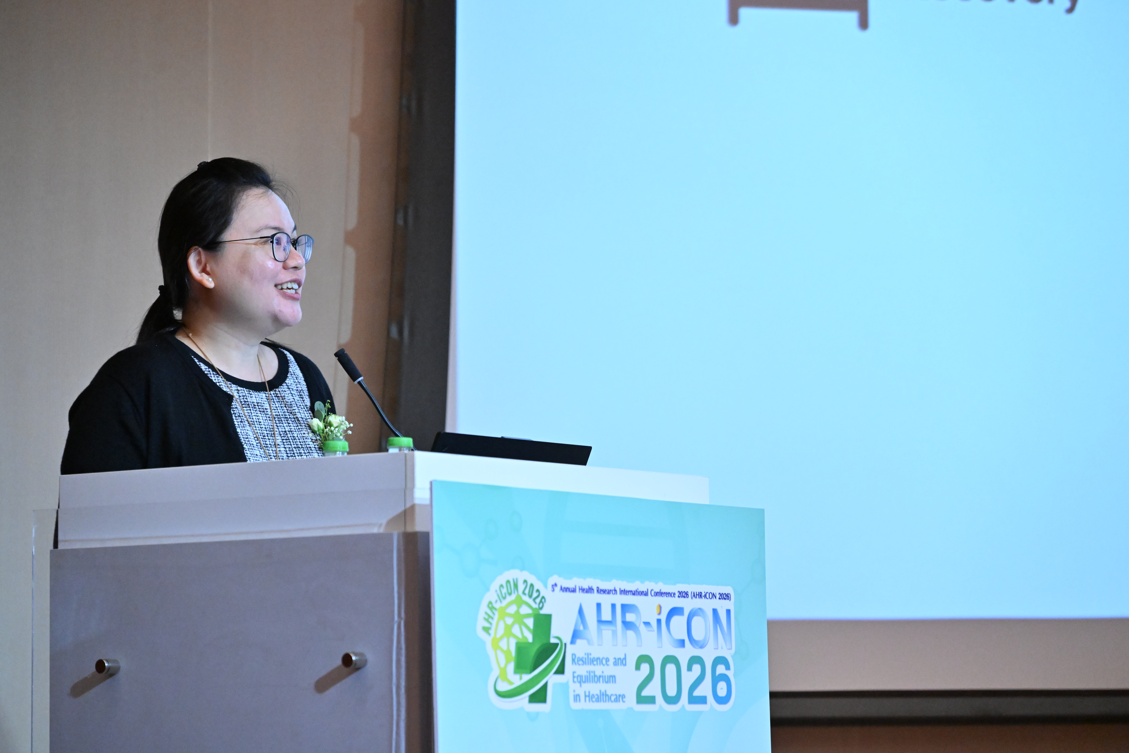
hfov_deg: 20.2
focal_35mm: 101
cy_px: 376
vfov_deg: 13.6
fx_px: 3167
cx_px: 564
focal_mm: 101
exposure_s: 1/320
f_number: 4
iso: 6400
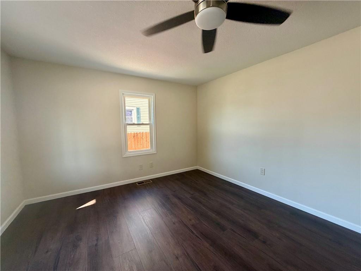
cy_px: 136
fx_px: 146
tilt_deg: -4.0
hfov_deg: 102.1
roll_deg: +1.9
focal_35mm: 14
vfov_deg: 85.7
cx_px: 180
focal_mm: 2.22
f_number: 2.2
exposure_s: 1/121
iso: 250
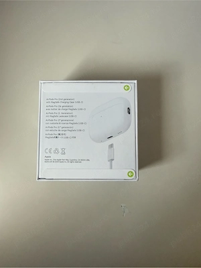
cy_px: 134
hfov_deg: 56.8
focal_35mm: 24
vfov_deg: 71.6
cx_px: 100
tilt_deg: -84.0
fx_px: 186
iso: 200
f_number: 2.2
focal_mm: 2.22
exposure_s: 1/120
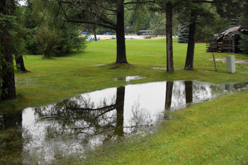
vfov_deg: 29.8
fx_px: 310
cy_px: 82
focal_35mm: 45
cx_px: 124
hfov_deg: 43.6
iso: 100
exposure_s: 1/80
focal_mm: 30
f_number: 4.5
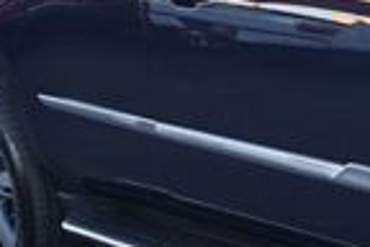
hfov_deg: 13.6
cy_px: 85
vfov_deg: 9.8
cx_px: 578
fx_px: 1441
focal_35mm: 140
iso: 200
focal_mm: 21
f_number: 4
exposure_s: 1/60
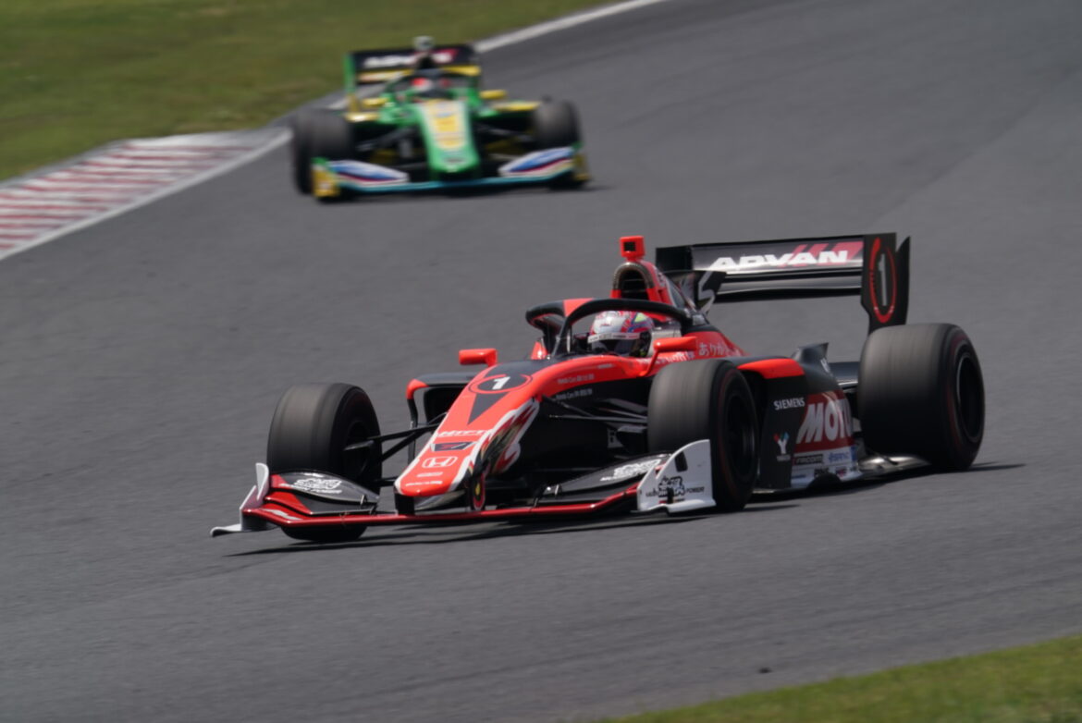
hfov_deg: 2.6
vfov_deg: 1.7
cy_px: 362
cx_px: 541
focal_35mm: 791
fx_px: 23791
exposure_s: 1/400
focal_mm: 791
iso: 320
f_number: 13
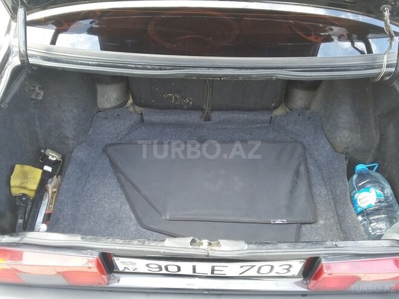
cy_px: 150
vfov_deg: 45.4
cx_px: 200
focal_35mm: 31
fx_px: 357
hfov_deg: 58.4
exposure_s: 1/30
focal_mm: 3.3
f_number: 2.2
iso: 80
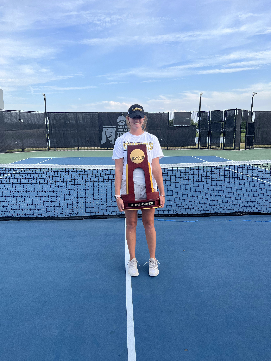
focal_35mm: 26
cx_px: 136
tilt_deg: -10.9
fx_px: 271
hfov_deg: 53.1
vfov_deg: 67.3
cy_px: 180
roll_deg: +0.2
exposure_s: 1/1808
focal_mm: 5.7
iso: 50
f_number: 1.5
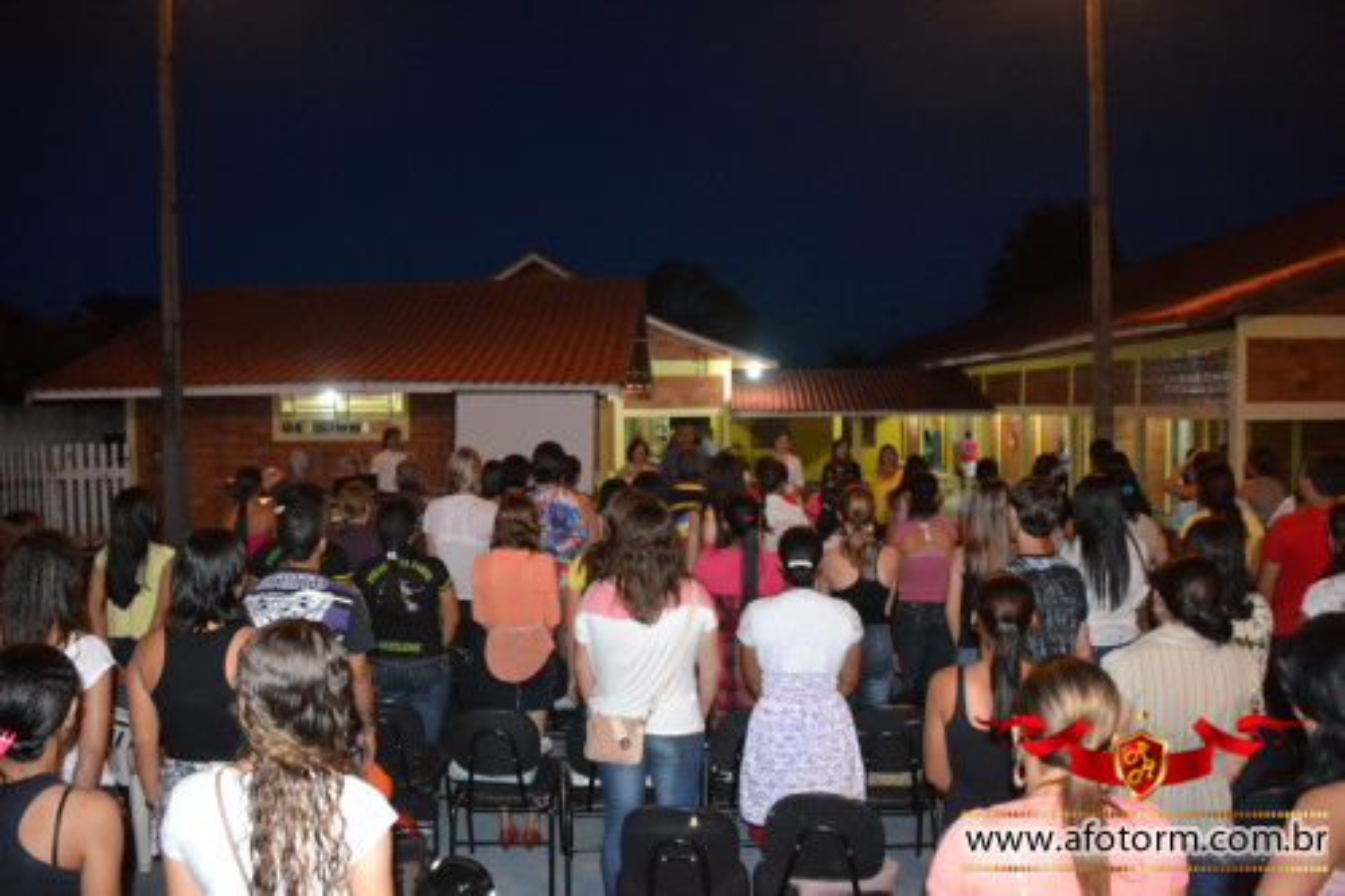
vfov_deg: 43.6
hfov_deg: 61.9
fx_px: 1120
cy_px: 448
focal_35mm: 30
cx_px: 672
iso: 3200
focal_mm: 20
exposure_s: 1/60
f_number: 3.5
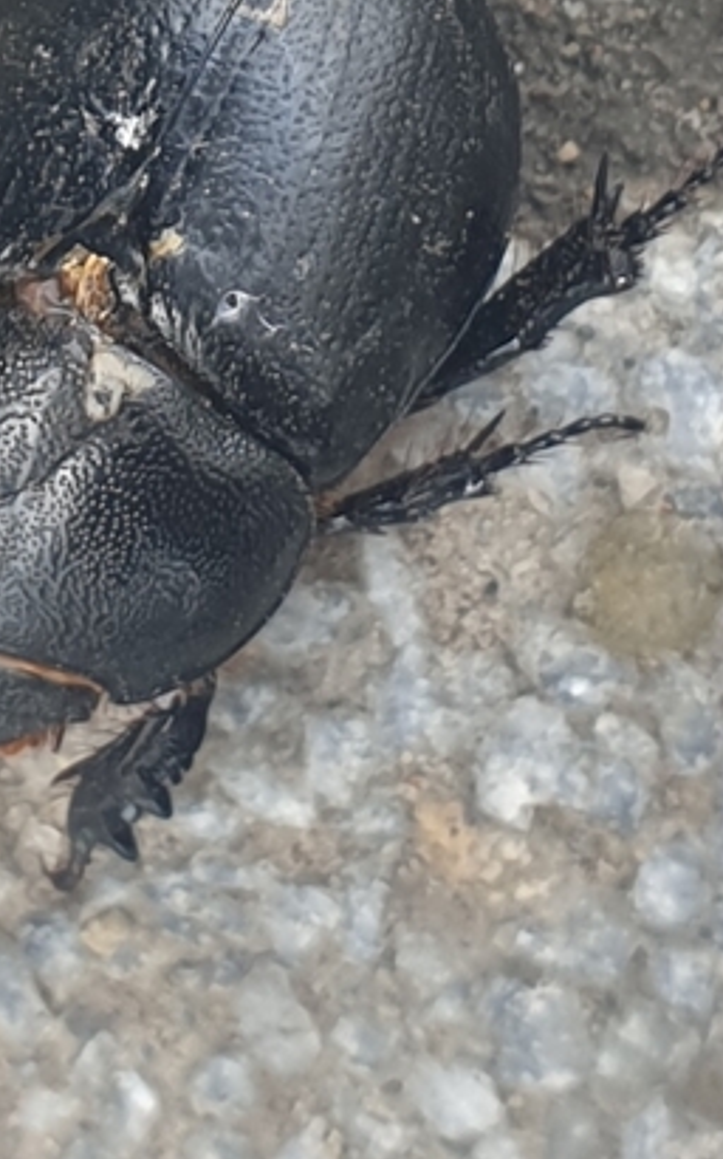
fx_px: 1357
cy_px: 390
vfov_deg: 45.6
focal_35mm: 43
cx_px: 157
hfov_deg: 29.2
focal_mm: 4.3
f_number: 2.4
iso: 50
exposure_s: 1/100
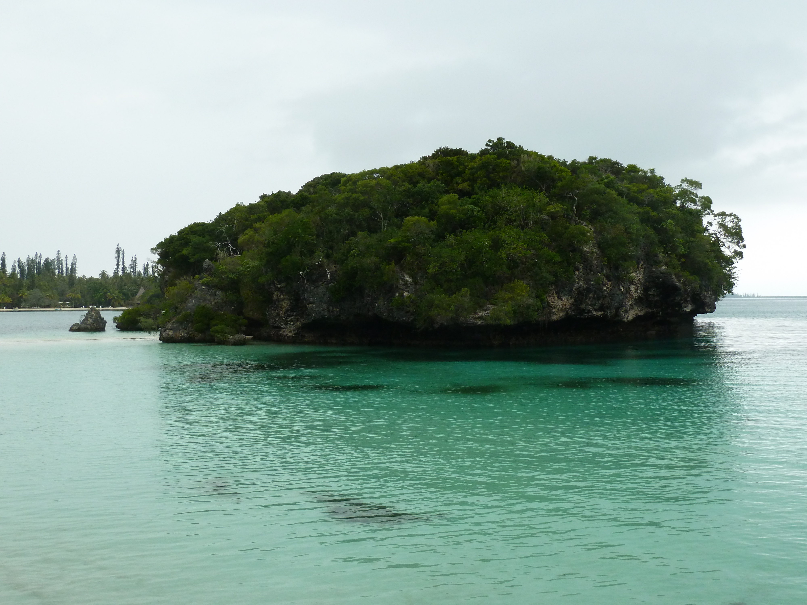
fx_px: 863
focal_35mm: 37
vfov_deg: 38.7
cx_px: 404
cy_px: 302
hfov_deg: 50.1
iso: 200
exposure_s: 1/250
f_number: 3.6
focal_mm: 6.1
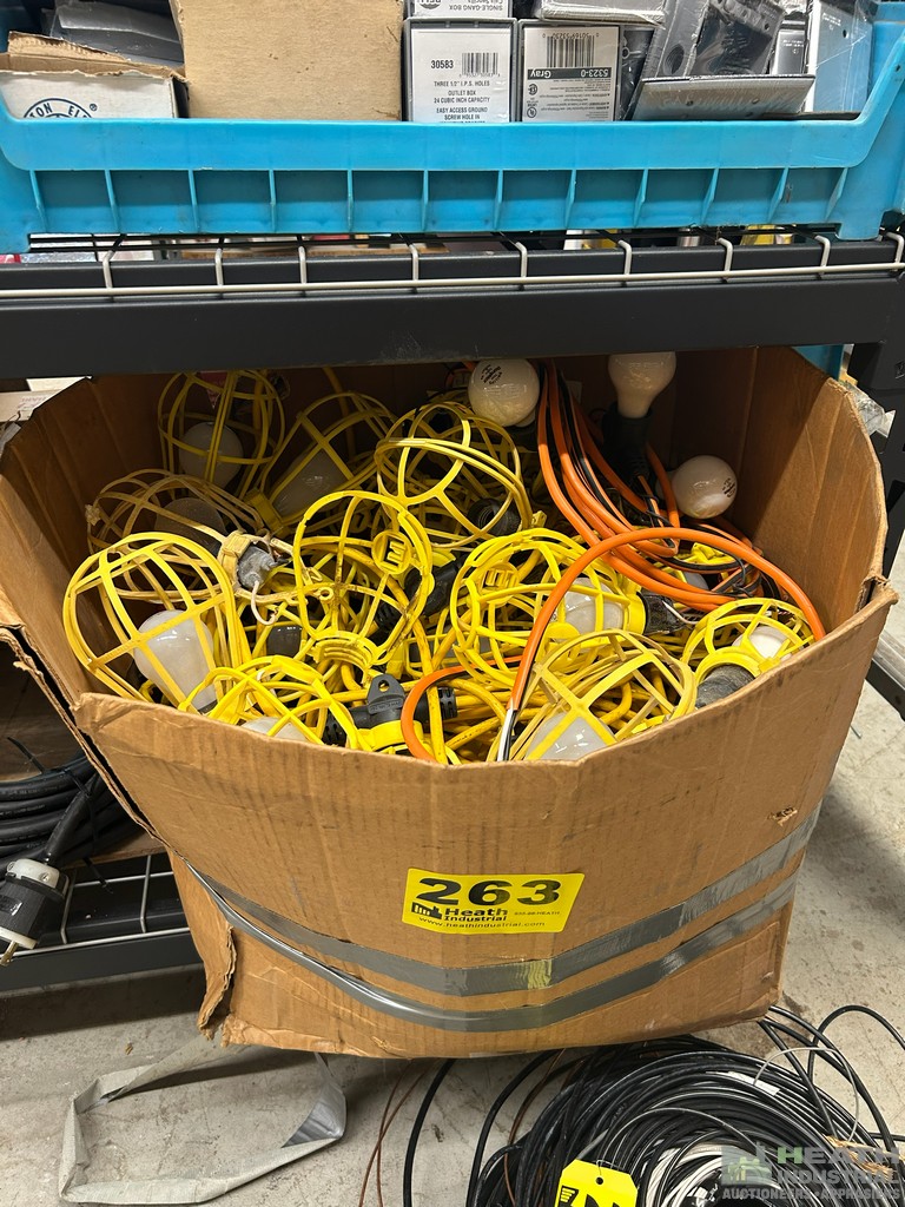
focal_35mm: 26
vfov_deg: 67.3
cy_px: 604
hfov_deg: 53.1
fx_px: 906
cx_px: 452
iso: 160
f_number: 1.5
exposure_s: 1/60
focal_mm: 5.7
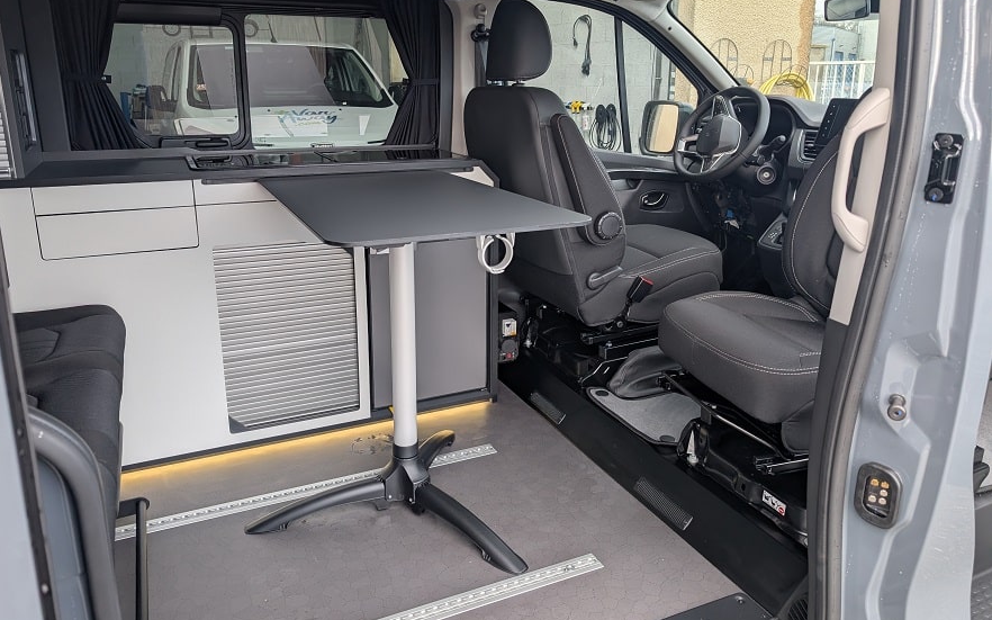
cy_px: 269
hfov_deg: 70.4
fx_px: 703
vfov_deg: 47.5
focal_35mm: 26
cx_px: 487
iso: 62
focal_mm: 6.9
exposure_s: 1/171
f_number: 1.68
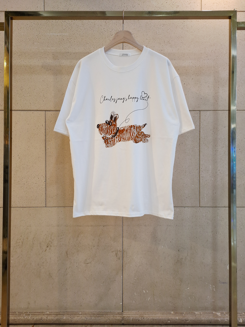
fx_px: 236
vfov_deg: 69.4
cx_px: 122
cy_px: 164
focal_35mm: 25
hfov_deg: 54.9
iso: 160
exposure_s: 1/120
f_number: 1.8
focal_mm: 5.23
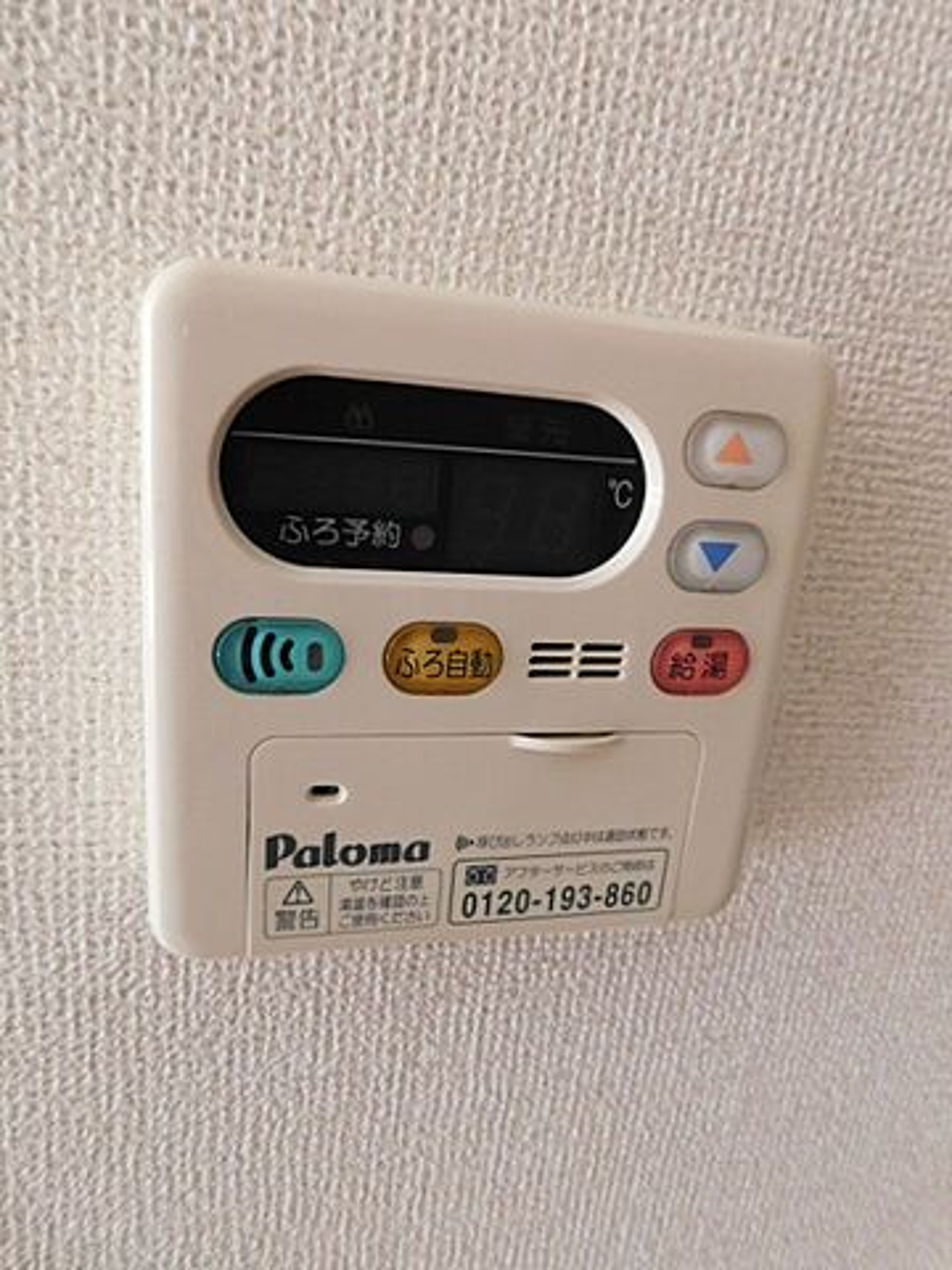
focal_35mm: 23
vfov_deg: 73.9
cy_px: 635
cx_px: 476
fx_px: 843
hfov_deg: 58.9
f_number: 3
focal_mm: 4
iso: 320
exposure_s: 1/30
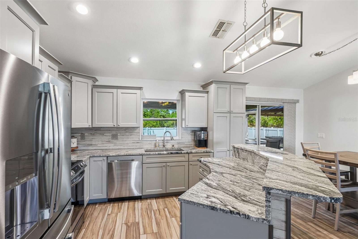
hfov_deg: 90.0
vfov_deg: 67.4
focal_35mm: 18
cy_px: 120
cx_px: 179
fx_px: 179
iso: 400
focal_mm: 18
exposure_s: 1/13
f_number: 8
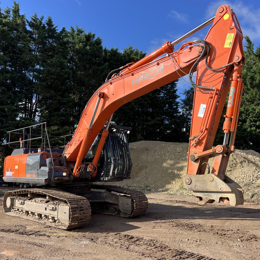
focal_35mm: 32
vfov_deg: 51.1
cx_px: 130
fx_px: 272
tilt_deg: +8.1
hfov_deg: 51.1
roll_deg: -0.3
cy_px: 131
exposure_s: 1/1901
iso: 50
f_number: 1.5
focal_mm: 5.7
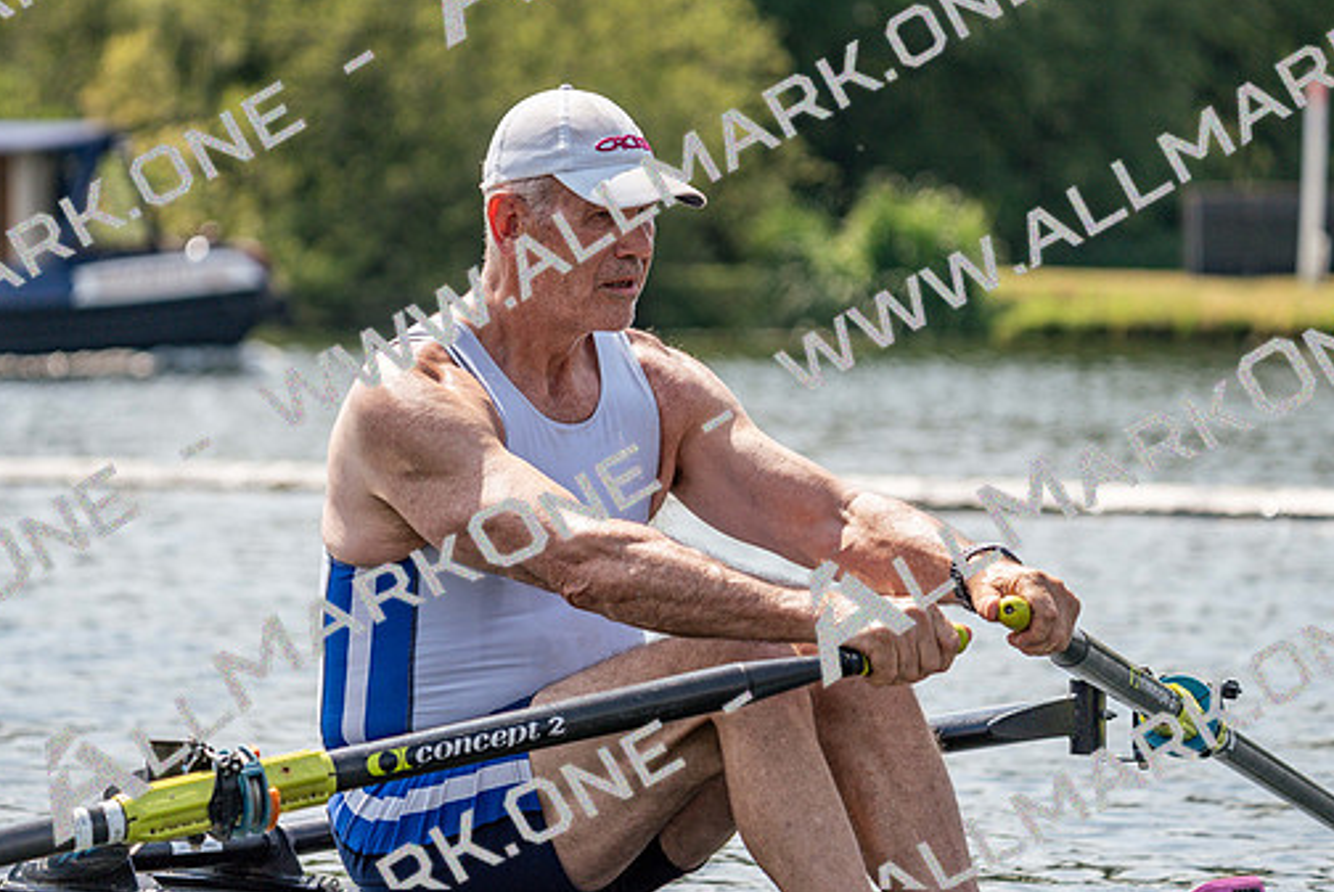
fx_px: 8530
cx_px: 582
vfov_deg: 6.0
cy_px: 435
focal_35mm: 230
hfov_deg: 8.9
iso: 250
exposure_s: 1/1600
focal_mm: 200
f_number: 5.6
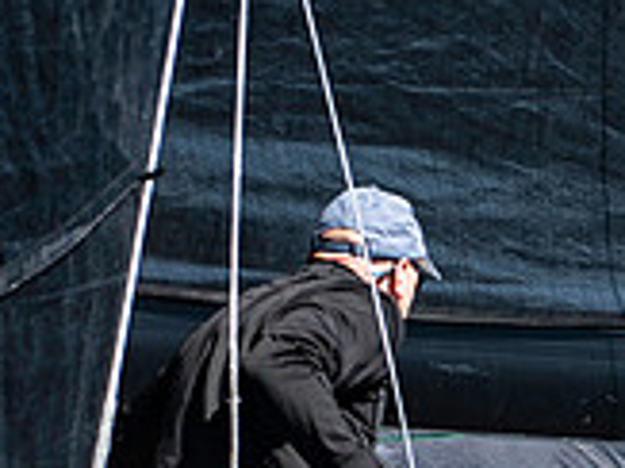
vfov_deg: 1.2
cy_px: 704
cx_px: 840
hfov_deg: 1.6
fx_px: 22192
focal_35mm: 1230
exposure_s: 1/2500
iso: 320
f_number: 5
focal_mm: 240
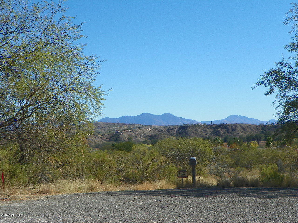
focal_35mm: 66
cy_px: 112
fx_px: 568
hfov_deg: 29.4
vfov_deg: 22.3
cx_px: 149
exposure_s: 1/320
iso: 64
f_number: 5.6
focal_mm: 11.8
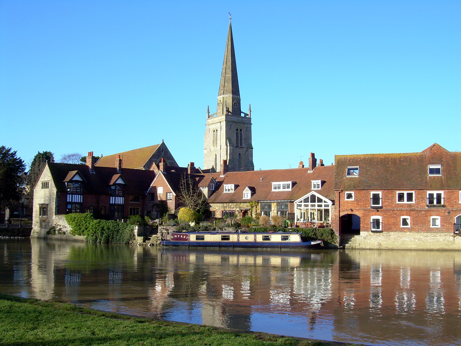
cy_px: 173
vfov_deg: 37.7
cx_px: 230
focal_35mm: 38
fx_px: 506
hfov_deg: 49.0
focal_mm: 6.3
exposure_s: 1/250
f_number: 4.6
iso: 50
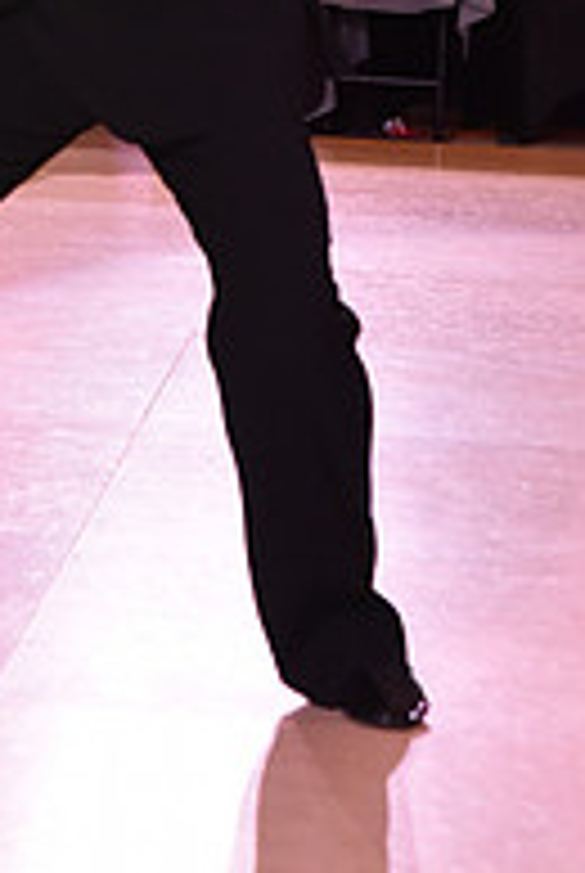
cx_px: -83
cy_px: -302
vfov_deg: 9.6
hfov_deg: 6.6
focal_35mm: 209
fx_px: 5076
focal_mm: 70
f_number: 6.3
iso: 2500
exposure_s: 1/250
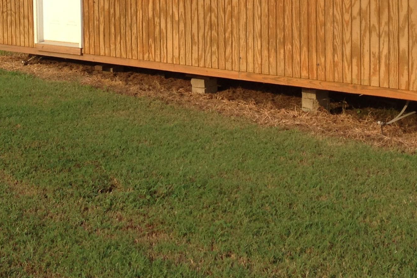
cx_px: 218
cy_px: -17
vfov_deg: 17.0
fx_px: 903
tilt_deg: -0.3
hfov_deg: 26.0
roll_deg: +0.0
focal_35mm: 78
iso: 50
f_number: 2.4
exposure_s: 1/379
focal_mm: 4.12
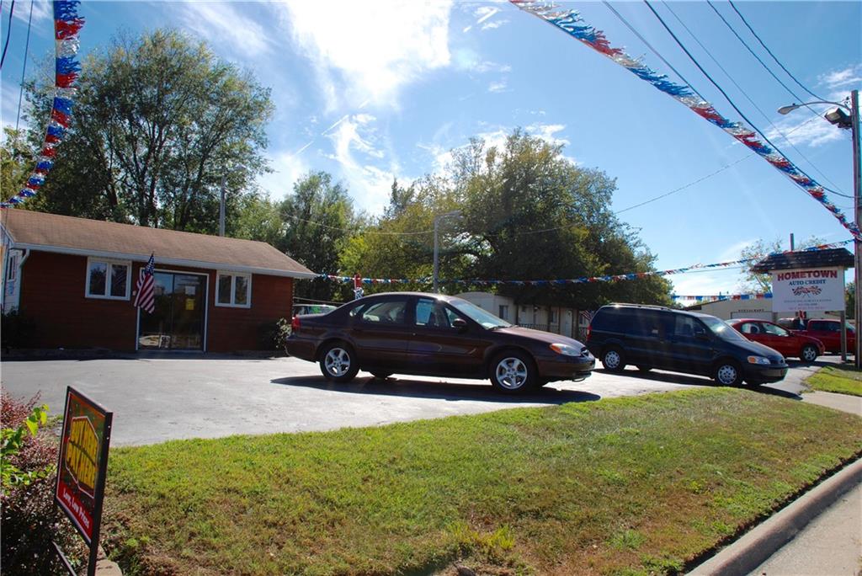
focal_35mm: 27
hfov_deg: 67.4
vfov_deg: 48.0
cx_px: 431
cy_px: 288
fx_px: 647
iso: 100
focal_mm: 18
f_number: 7.1
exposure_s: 1/200
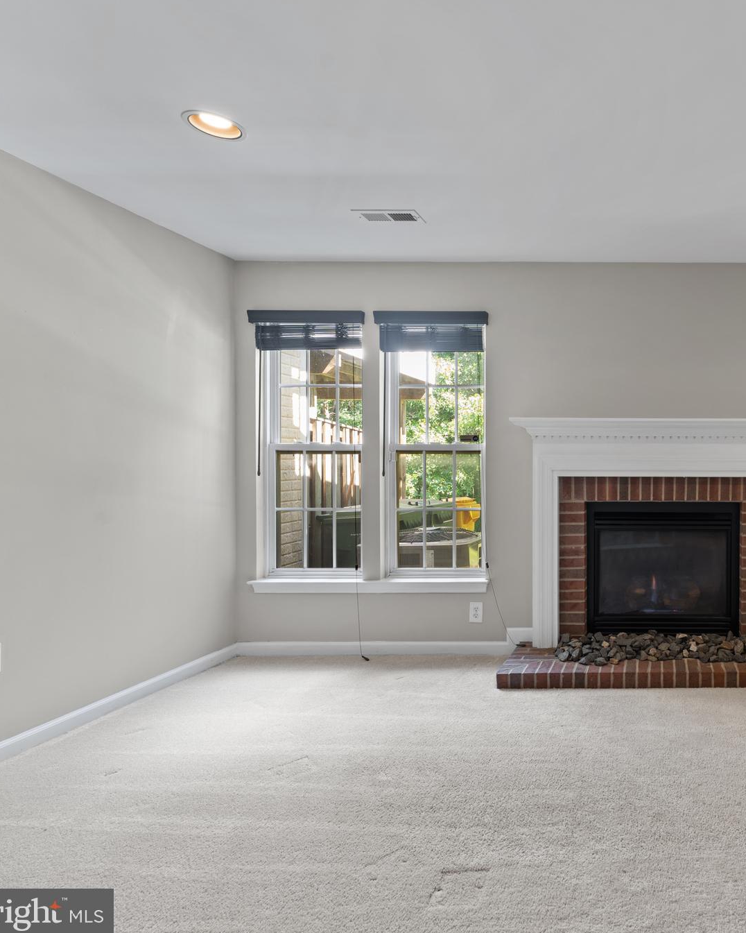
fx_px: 552
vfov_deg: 80.4
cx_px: 670
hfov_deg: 58.4
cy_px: 466
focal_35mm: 20
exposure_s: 1/1.25
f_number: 8
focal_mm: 14
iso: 100
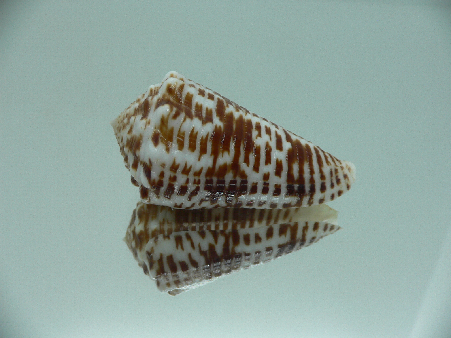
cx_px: 226
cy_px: 169
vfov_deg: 40.7
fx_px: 456
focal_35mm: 35
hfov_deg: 52.6
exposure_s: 1/60
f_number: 2.8
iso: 80
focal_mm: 4.6
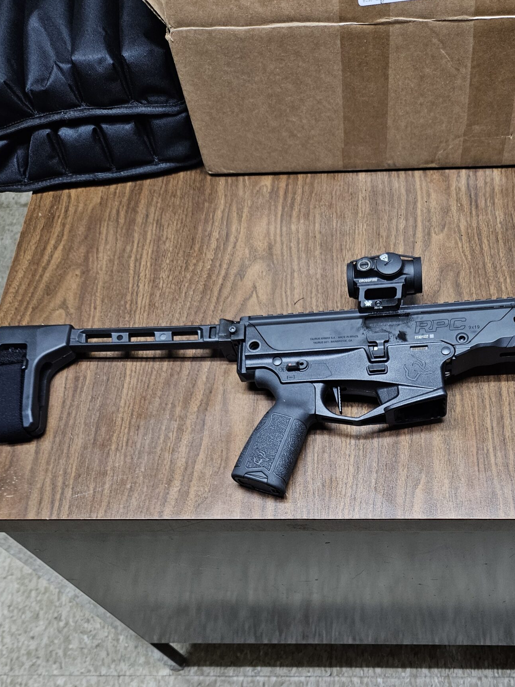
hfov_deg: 41.0
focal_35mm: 34
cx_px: 363
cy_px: 504
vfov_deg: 51.9
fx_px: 674
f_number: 1.8
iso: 320
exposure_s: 1/120
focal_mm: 5.4
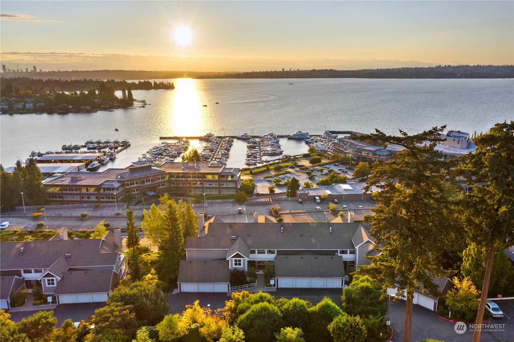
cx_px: 257
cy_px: 171
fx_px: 400
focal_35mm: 28
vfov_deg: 46.4
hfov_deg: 65.5
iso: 100
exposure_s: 1/20
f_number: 4
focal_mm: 10.26
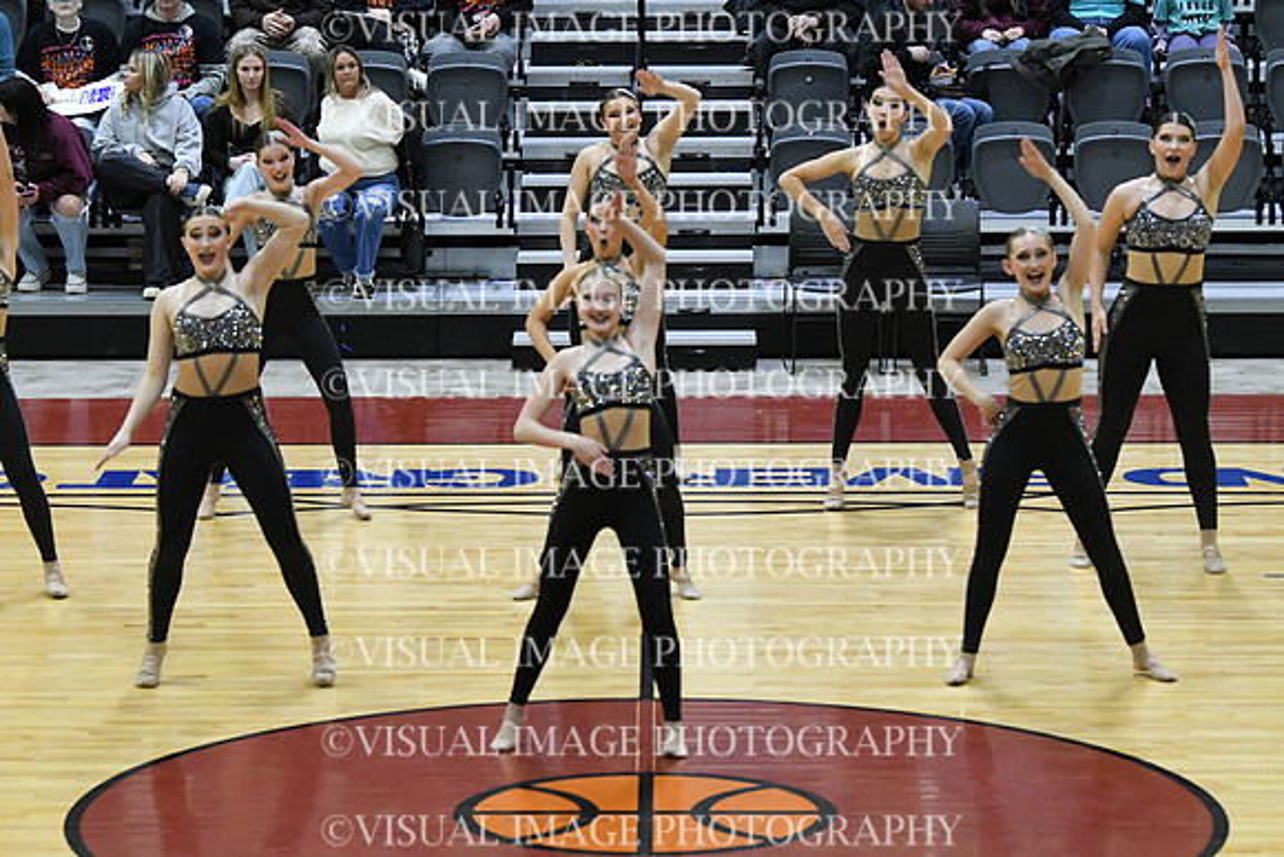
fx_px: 5458
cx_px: 642
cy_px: 428
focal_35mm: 153
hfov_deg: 13.4
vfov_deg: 9.0
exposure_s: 1/400
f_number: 4
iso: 5000
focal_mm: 102
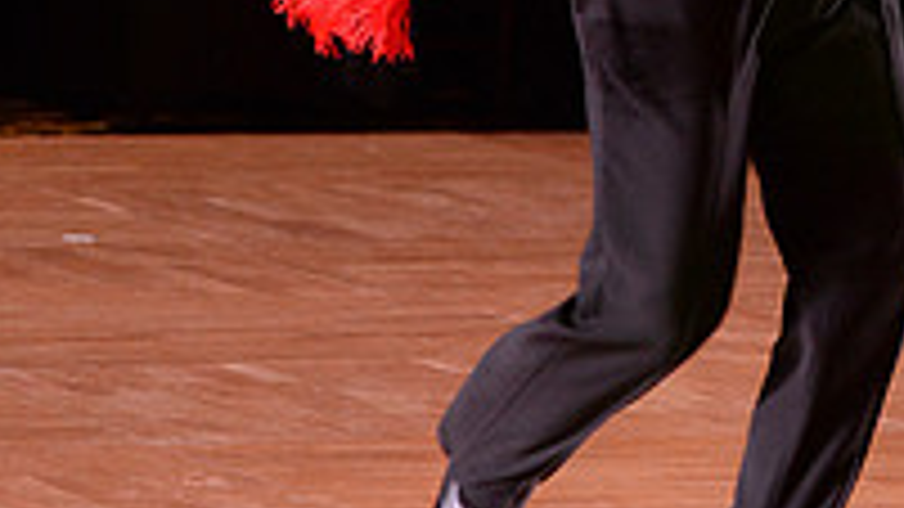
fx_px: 11576
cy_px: -373
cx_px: 857
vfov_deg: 2.5
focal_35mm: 483
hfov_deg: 4.5
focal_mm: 160
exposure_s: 1/250
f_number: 5
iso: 4000
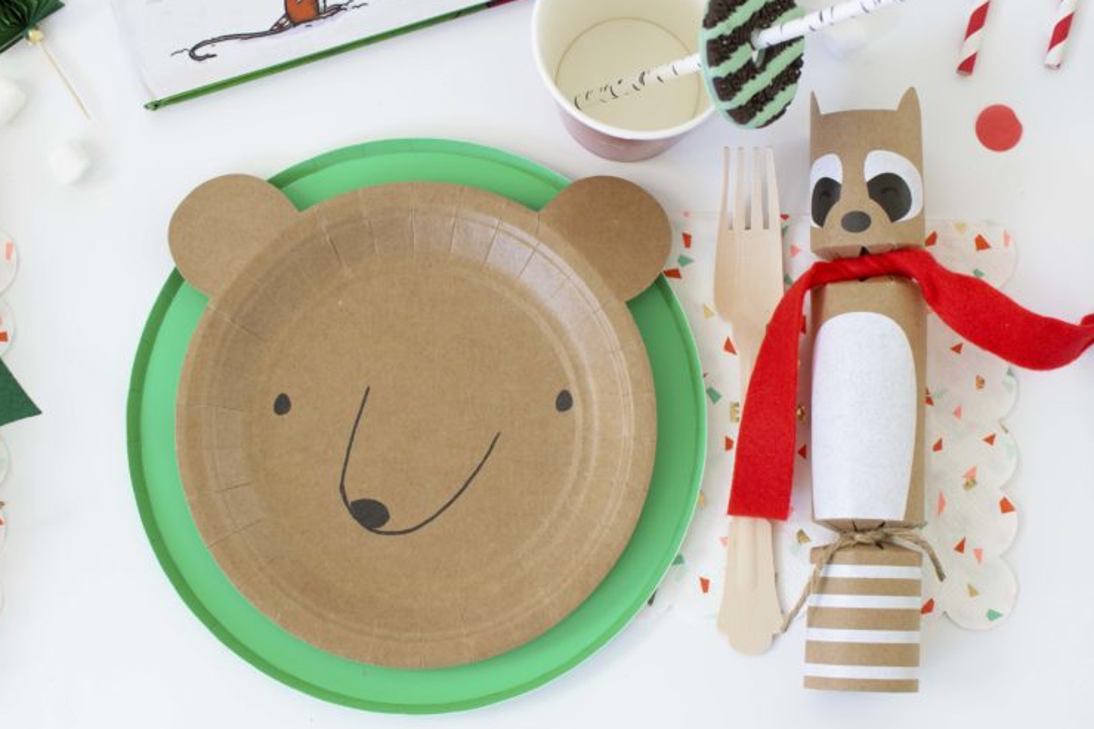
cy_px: 308
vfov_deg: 18.7
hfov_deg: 27.8
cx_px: 514
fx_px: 2208
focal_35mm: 73
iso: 500
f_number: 4.5
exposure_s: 1/80
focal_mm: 35
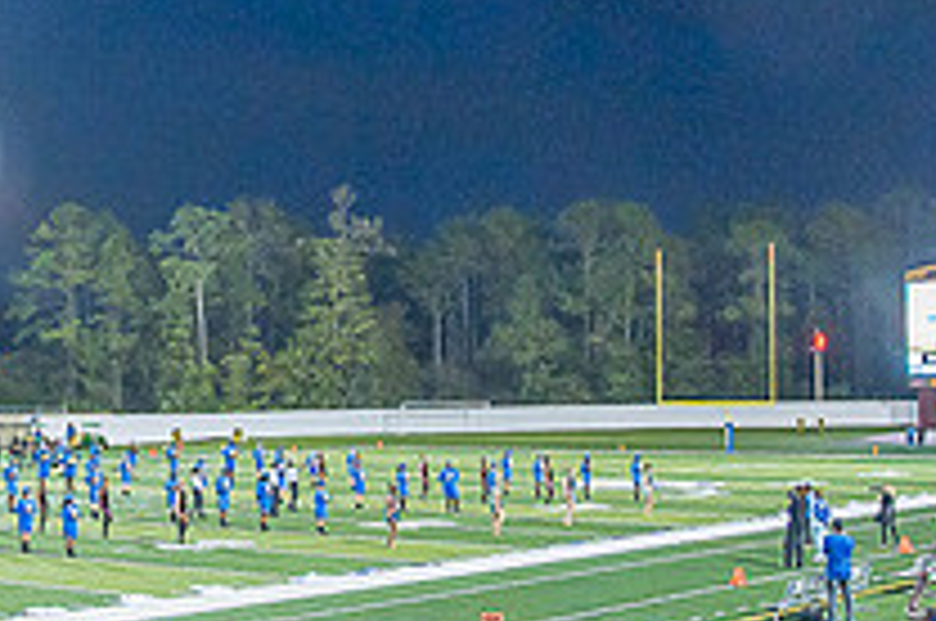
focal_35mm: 67
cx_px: 140
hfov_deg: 29.2
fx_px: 1739
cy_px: 306
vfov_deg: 20.2
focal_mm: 24
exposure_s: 1/200
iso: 2000
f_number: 4
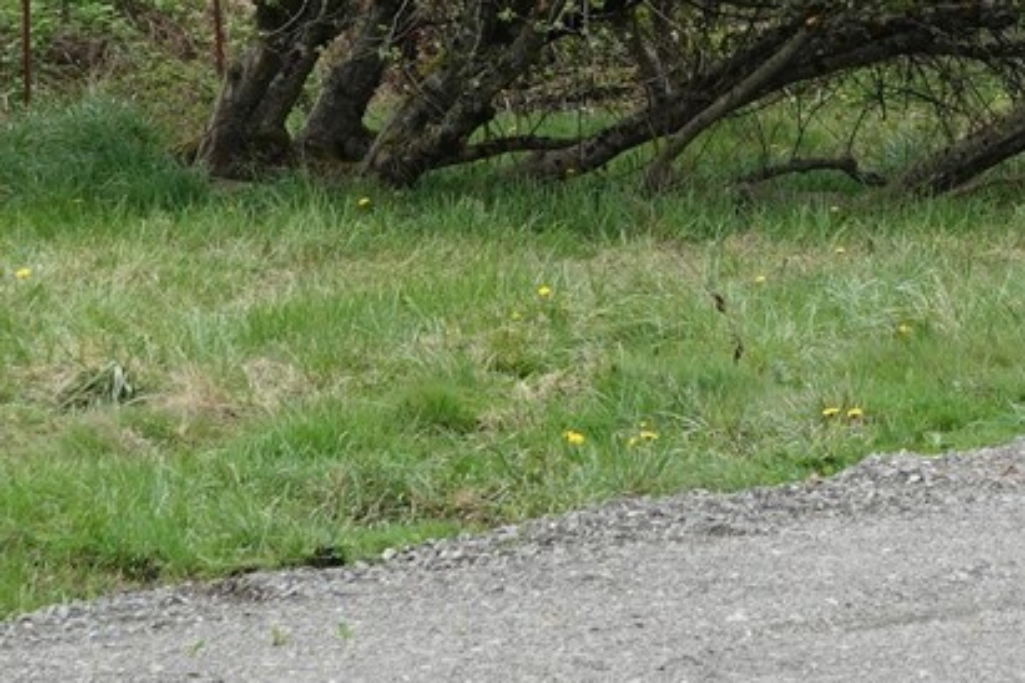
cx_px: 1156
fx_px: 6349
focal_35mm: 223
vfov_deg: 6.1
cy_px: -66
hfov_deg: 9.1
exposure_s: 1/250
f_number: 4
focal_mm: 19.68
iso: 100
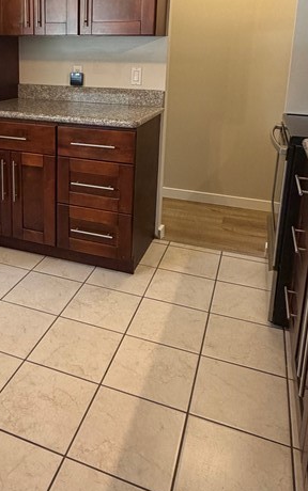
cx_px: 68
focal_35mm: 33
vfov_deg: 56.2
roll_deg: -0.7
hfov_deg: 37.2
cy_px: 145
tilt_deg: -13.4
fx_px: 443
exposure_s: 1/60
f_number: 2.2
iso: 200
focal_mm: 2.22
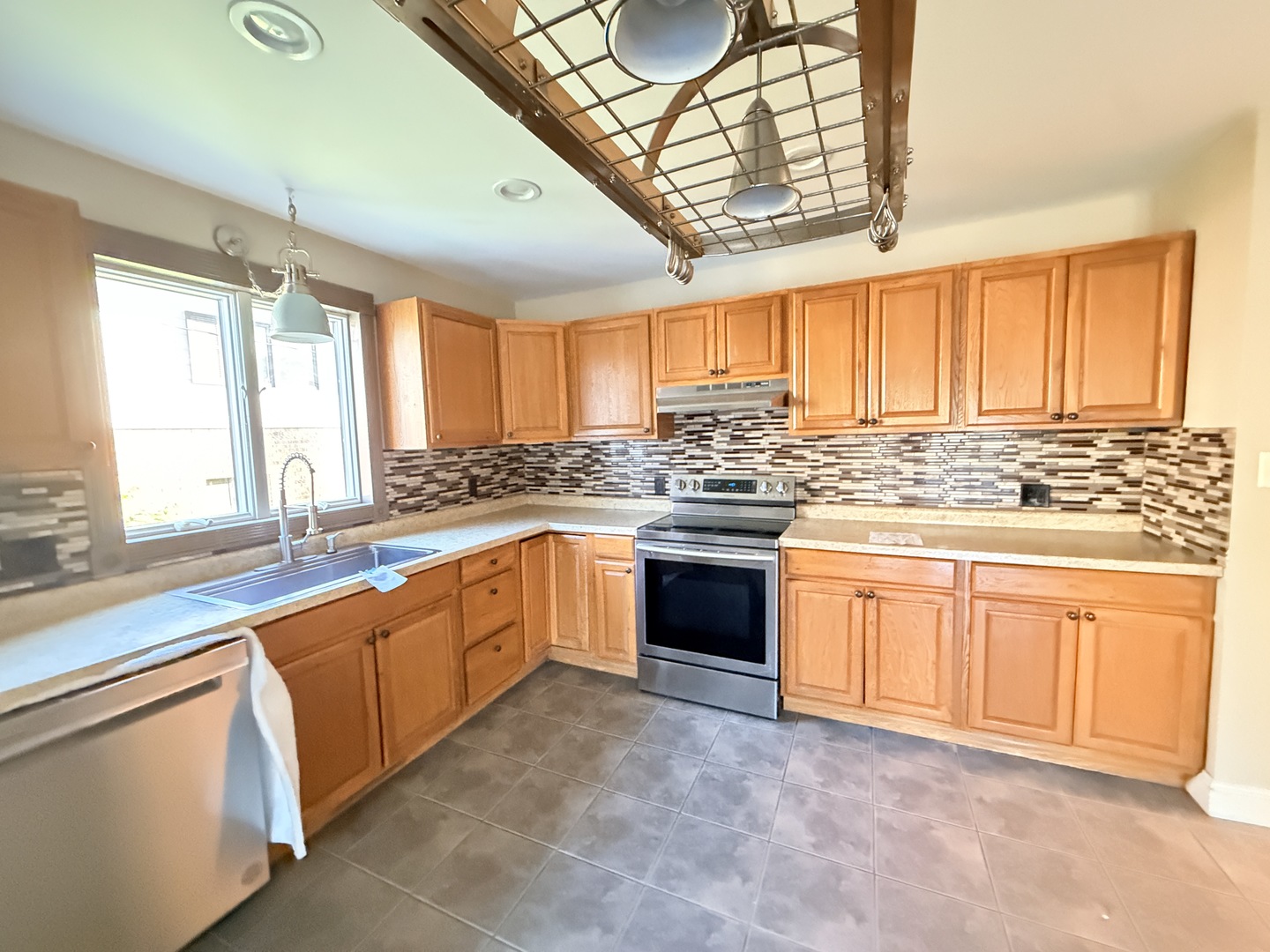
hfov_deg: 102.1
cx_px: 635
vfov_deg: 85.7
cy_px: 476
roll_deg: +3.3
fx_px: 514
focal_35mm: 14
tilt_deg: -4.9
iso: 1600
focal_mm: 2.22
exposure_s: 1/39
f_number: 2.2
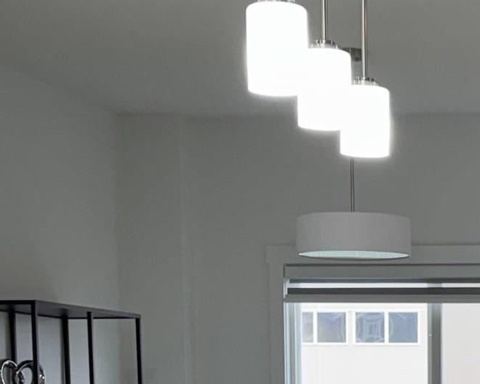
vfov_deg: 13.5
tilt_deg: -4.3
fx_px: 1548
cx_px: 529
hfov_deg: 17.1
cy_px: 519
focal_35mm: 109
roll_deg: +0.5
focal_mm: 6.76
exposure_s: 1/120
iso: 100
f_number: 1.78
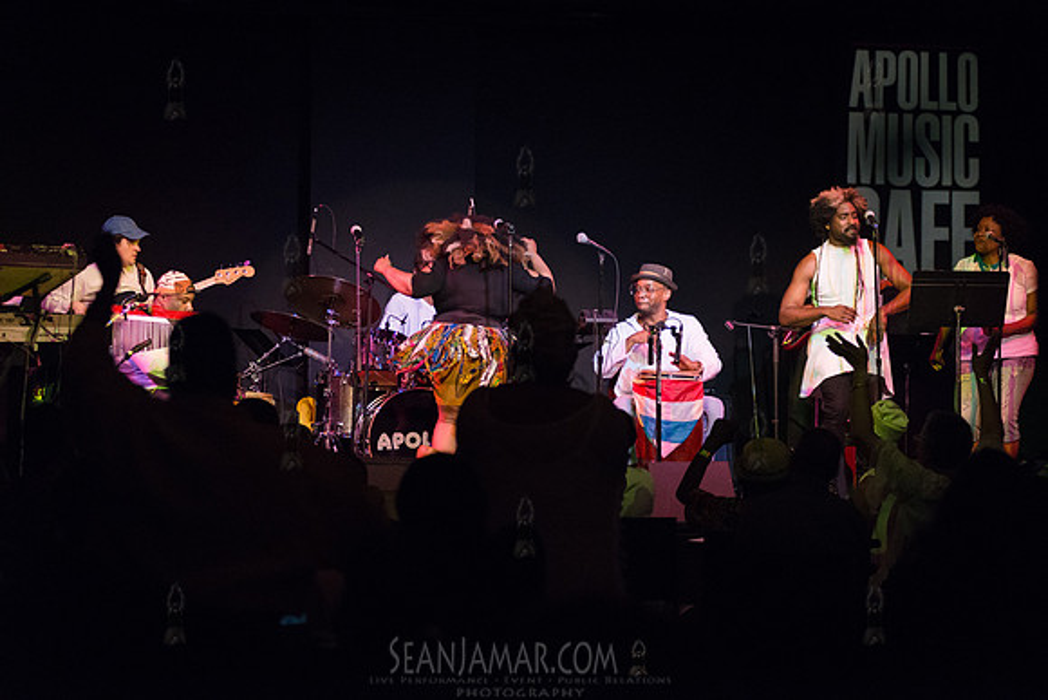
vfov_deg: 17.1
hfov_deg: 25.4
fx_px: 2329
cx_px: 524
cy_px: 350
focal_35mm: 80
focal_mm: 80
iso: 4000
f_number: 2.8
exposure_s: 1/320
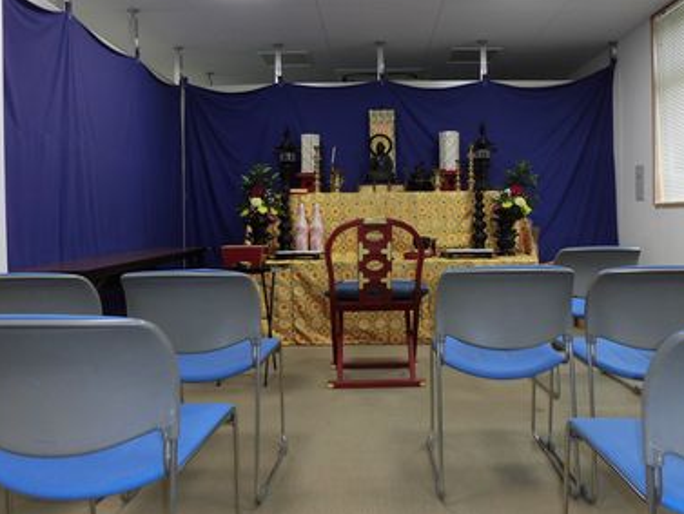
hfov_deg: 65.2
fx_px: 534
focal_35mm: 27
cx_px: 366
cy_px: 231
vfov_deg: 51.3
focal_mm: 4.3
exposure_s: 1/50
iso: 100
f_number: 3.1
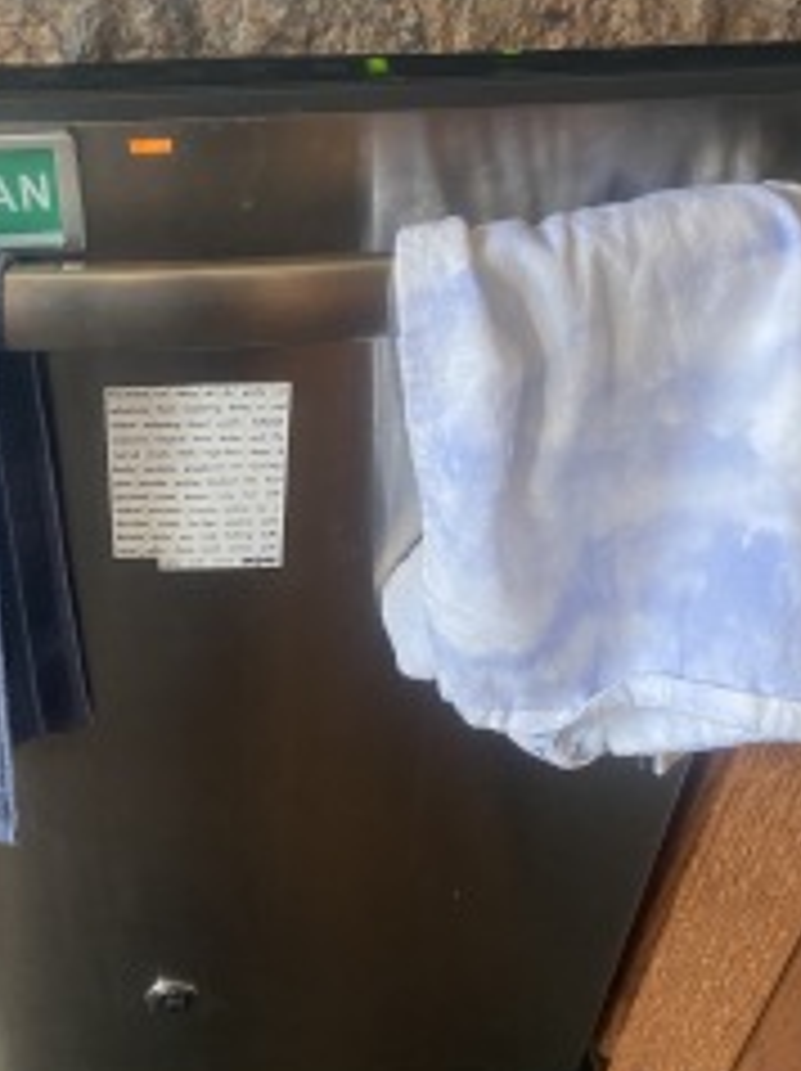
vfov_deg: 46.8
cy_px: 531
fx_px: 1236
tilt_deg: -38.8
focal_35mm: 40
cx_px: 117
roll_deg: +3.6
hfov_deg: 34.4
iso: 320
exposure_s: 1/60
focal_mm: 4.25
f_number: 1.8
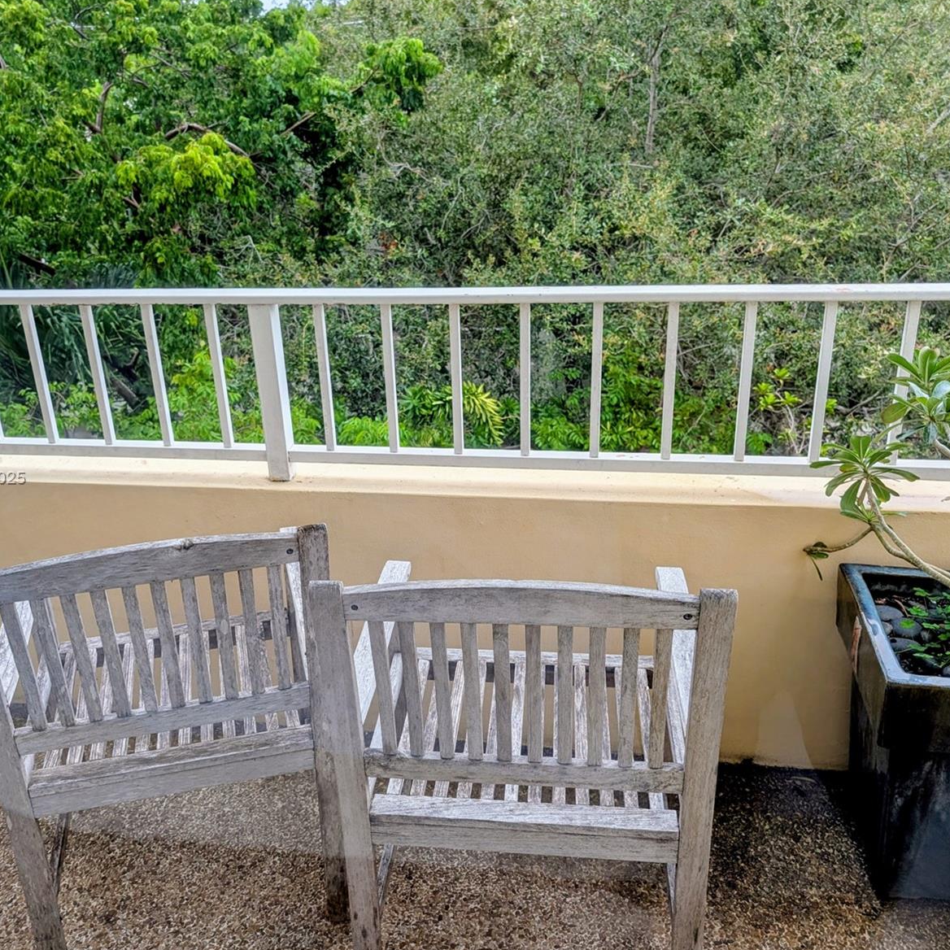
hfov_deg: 55.5
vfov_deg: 55.6
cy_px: 479
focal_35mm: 29
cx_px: 413
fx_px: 900
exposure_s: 1/252
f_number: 1.68
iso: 20
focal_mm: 6.9
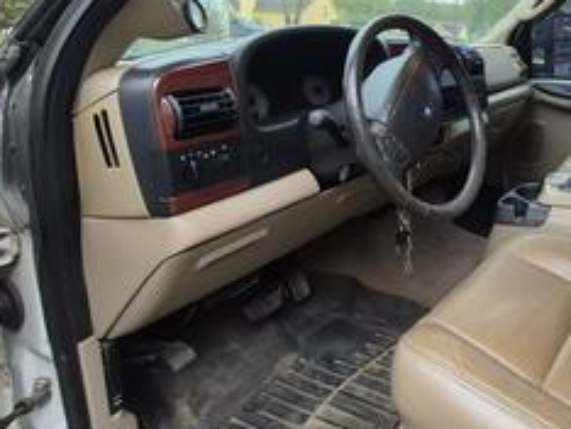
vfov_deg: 47.5
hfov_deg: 55.8
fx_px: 462
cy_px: 95
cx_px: 503
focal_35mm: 28
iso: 125
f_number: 2.2
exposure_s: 1/60
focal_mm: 1.74
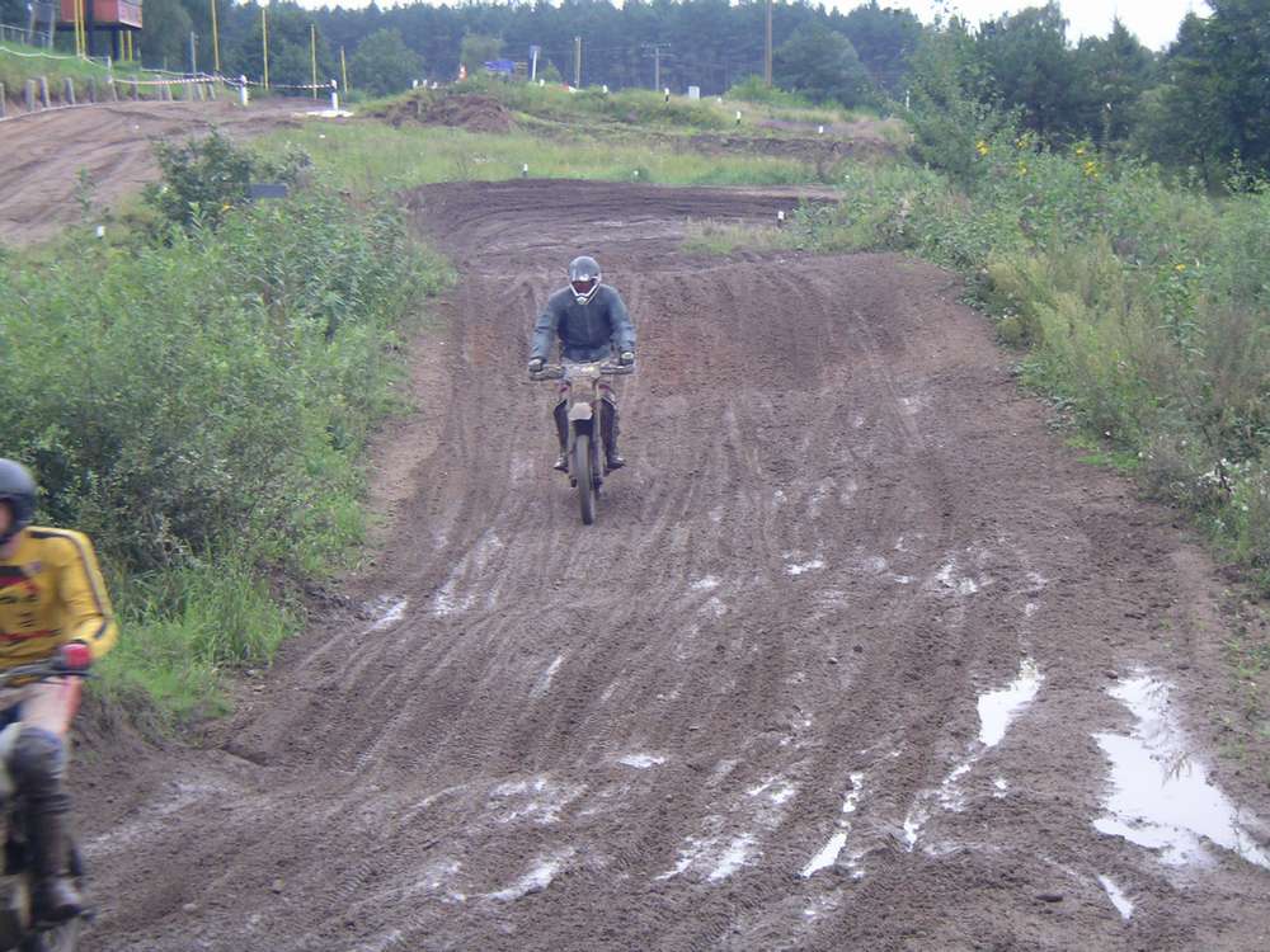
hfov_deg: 18.9
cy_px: 476
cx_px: 635
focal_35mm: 104
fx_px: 3816
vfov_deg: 14.2
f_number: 3.9
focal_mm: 16
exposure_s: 1/100
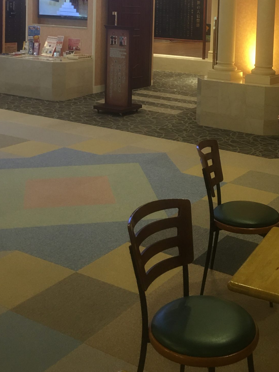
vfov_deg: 35.9
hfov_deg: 28.4
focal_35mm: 51
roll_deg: -1.6
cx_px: 182
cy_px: 59
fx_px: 548
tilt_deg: -4.8
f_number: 2.2
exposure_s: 1/15
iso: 50
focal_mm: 4.15
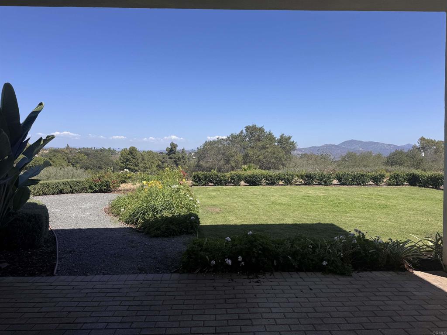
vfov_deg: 56.8
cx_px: 224
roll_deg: -0.4
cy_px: 168
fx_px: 310
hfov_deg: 71.6
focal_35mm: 24
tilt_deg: -1.3
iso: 80
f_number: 1.78
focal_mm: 6.76
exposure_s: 1/4310
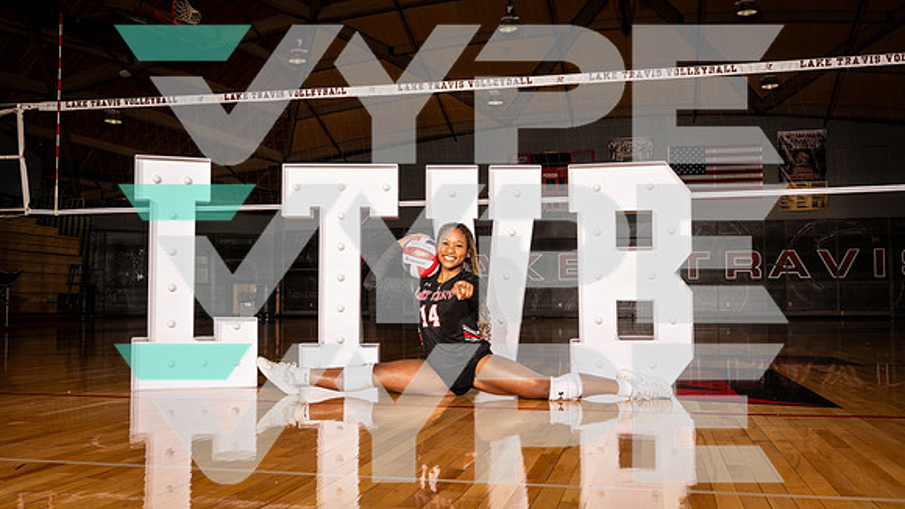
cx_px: 452
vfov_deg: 32.5
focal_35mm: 36
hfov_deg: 54.9
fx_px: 872
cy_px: 254
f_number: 11
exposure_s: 1/250
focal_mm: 34.7
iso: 200
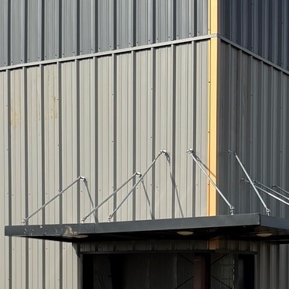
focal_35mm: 91
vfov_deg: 18.4
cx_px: 224
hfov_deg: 18.9
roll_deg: +0.2
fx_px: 860
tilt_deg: -3.3
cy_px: 316
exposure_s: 1/4673
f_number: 1.78
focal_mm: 6.76
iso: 80
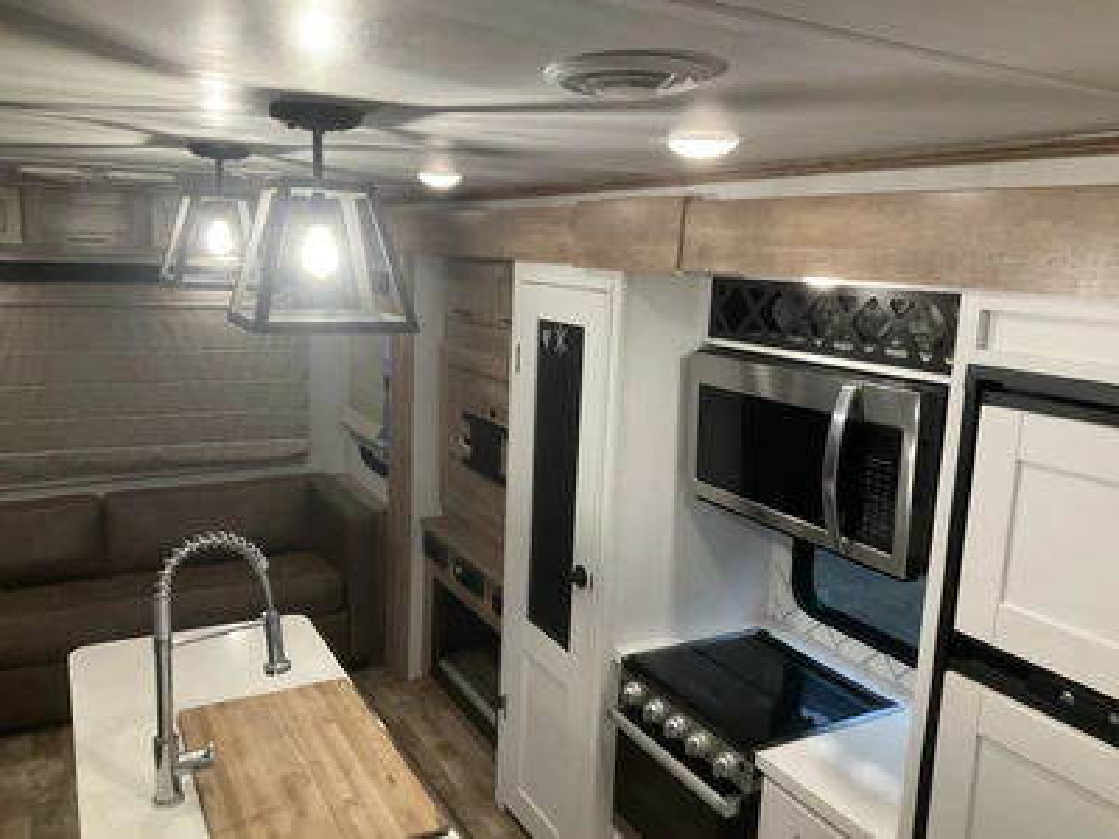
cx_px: 560
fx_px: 937
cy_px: 420
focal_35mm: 29
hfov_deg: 61.7
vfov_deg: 48.2
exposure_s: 1/60
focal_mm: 3
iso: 250
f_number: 1.8
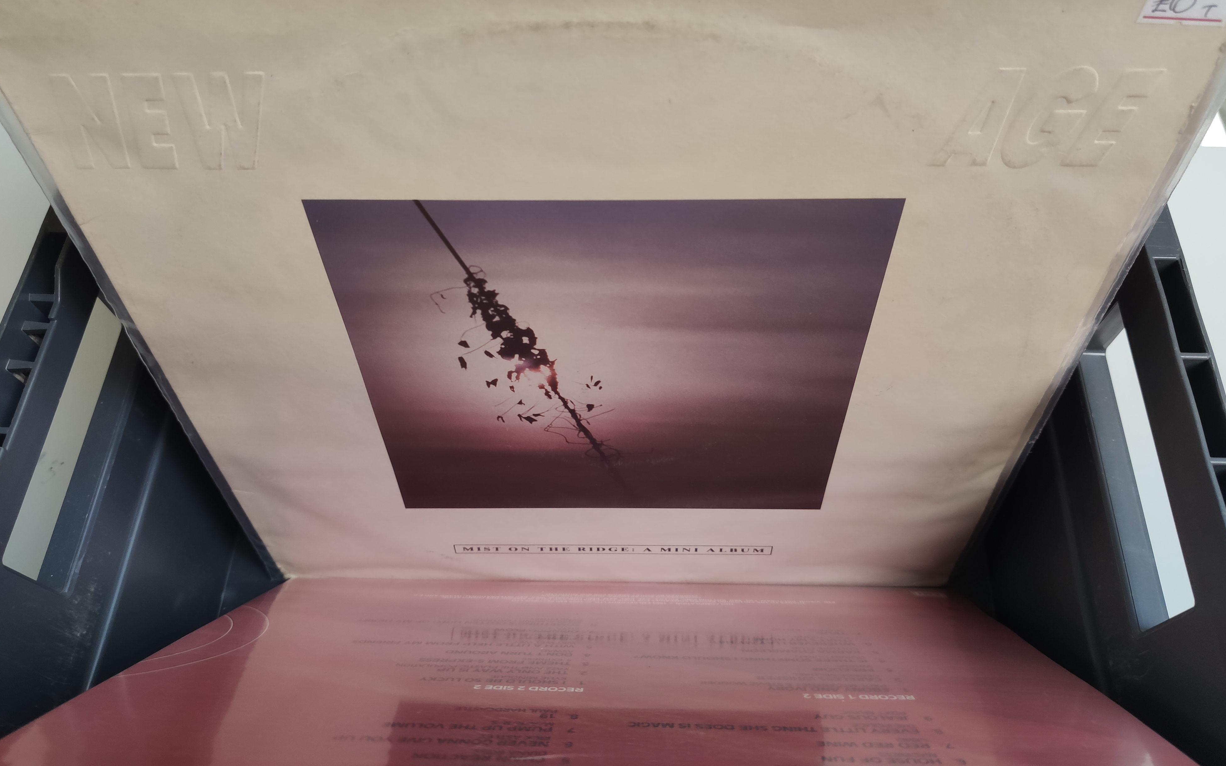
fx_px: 936
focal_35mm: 28
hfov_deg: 66.5
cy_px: 302
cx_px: 619
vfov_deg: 44.3
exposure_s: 1/100
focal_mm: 4.75
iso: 234
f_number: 1.75
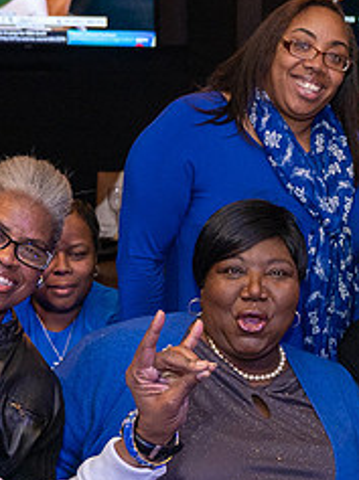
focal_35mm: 99
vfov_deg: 19.8
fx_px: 1373
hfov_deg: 14.7
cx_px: 329
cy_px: 283
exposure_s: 1/100
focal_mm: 28
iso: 1600
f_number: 3.5
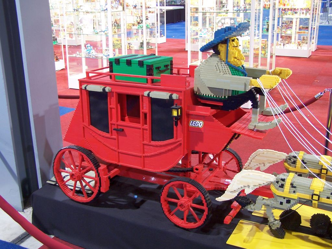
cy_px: 124
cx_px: 166
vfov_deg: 36.0
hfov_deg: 46.8
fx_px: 384
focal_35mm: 40
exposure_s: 1/2
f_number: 2.8
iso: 80
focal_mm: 6.7
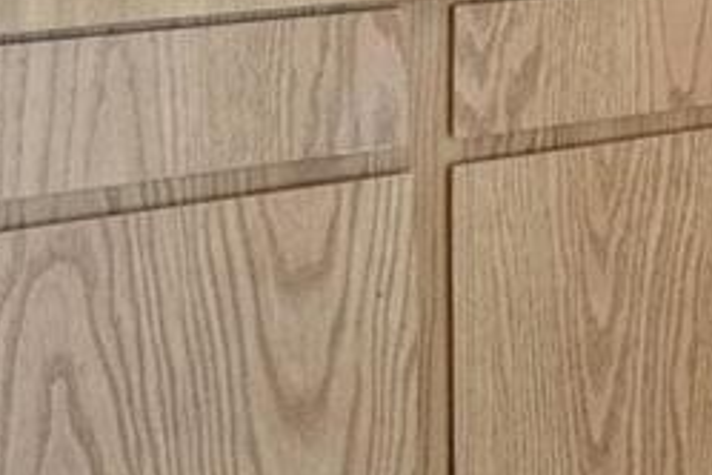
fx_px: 2037
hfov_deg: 11.9
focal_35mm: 103
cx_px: 2039
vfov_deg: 12.6
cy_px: -260
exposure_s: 1/60
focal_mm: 16
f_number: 7.1
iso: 3200
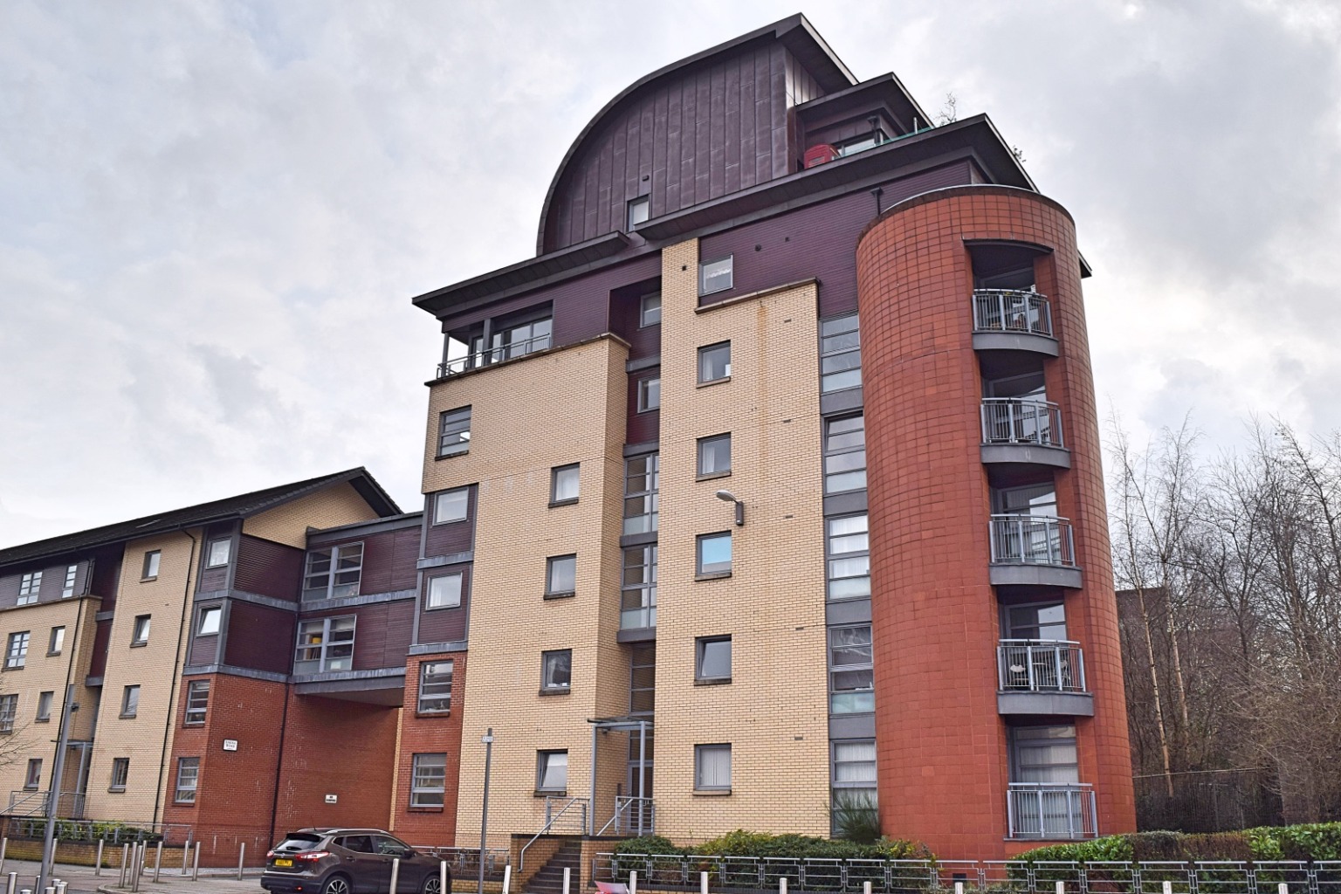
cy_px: 447
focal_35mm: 32
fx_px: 1173
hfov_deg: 59.5
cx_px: 670
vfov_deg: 41.7
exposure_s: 1/200
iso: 100
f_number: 9
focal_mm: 21
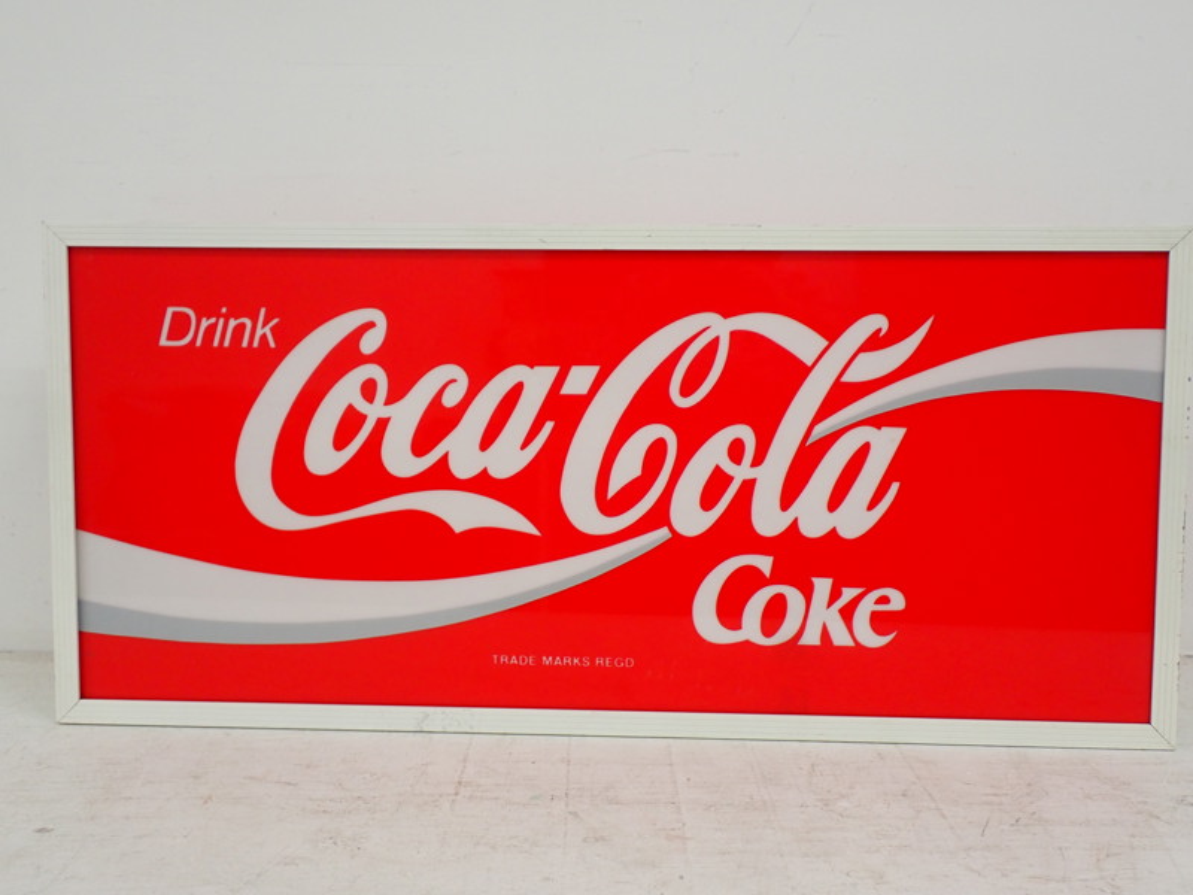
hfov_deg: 55.4
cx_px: 596
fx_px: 1137
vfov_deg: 42.9
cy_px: 448
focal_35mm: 33
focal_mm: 5.8
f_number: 2.9
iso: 200
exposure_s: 1/50
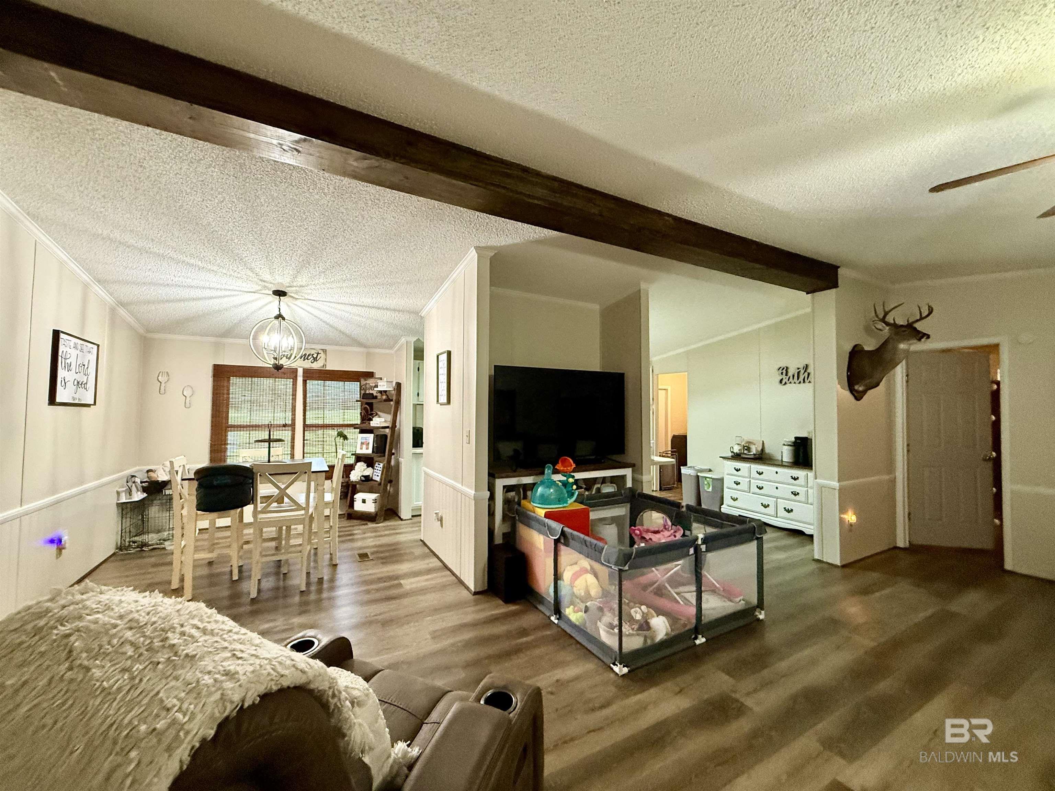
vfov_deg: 85.7
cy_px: 396
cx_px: 528
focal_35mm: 14
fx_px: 427
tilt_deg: +2.3
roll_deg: -0.7
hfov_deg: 102.1
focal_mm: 2.22
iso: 500
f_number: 2.2
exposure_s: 1/60
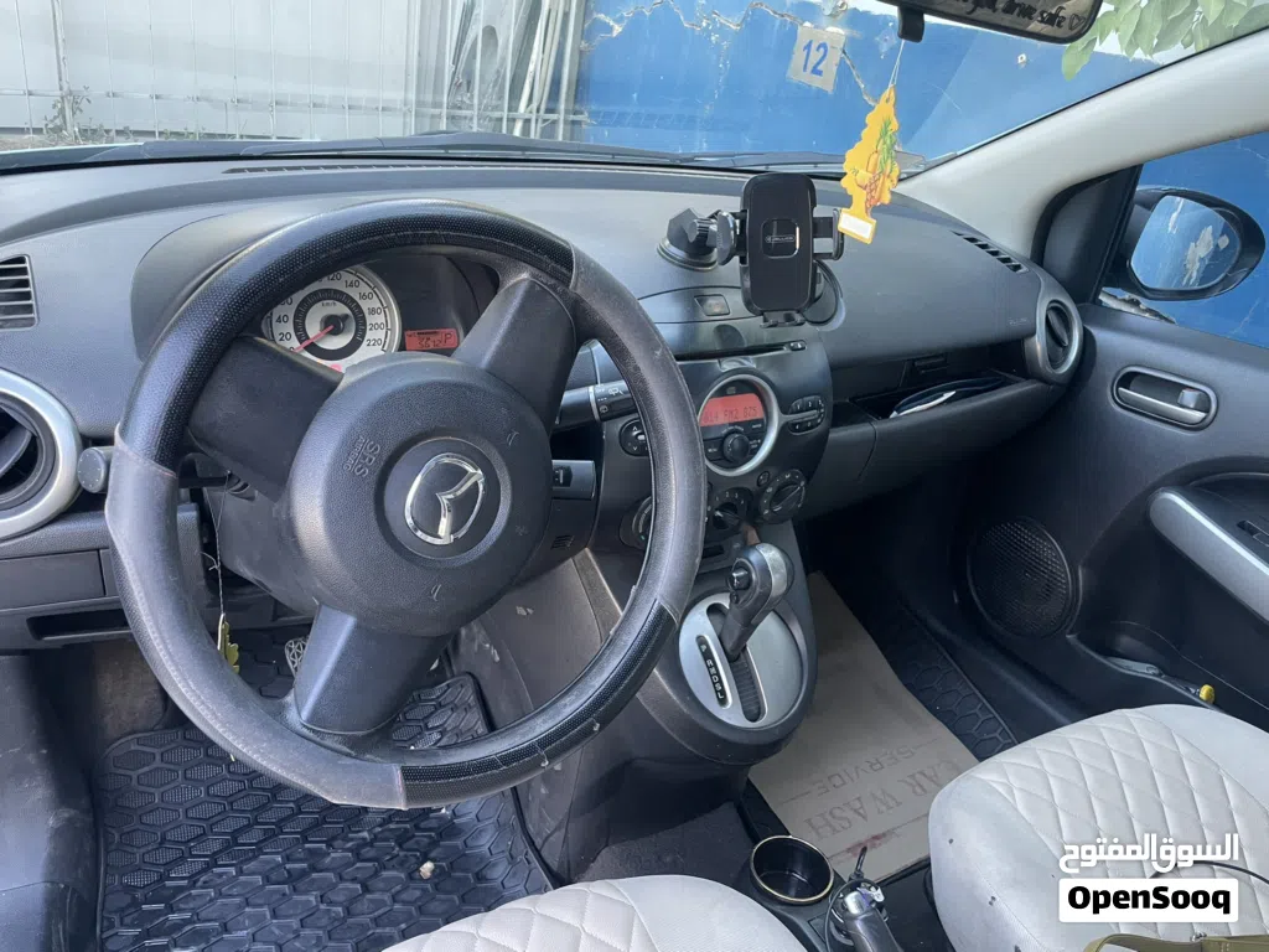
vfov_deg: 53.1
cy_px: 476
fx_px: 953
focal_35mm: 26
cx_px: 634
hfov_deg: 67.3
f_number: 1.6
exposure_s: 1/86
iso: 125
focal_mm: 4.2
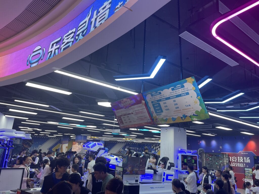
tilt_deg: +15.1
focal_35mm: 25
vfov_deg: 54.9
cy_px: 97
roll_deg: -4.2
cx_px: 130
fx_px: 187
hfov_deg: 69.4
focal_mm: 5.1
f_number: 1.6
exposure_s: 1/121
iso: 80
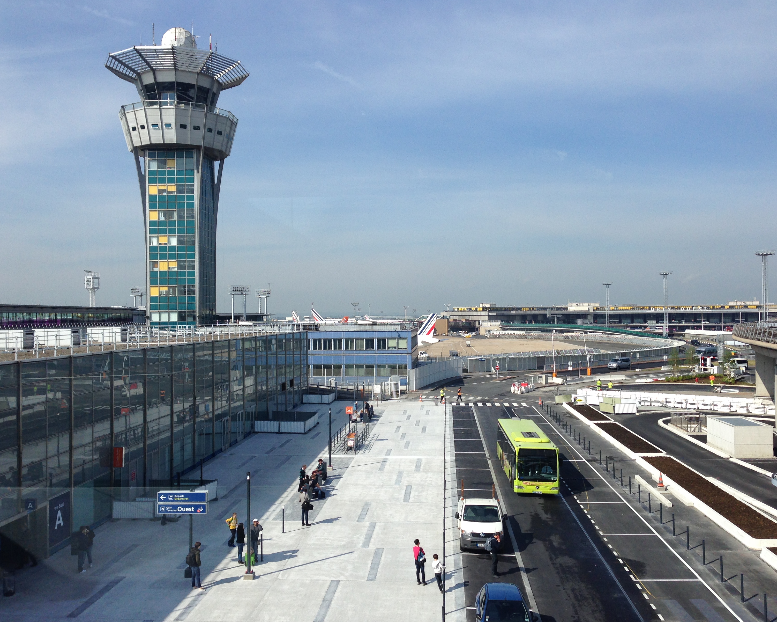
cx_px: 394
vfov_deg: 42.2
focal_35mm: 35
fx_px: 805
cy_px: 310
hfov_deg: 51.5
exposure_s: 1/1938
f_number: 2.4
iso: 50
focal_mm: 4.12
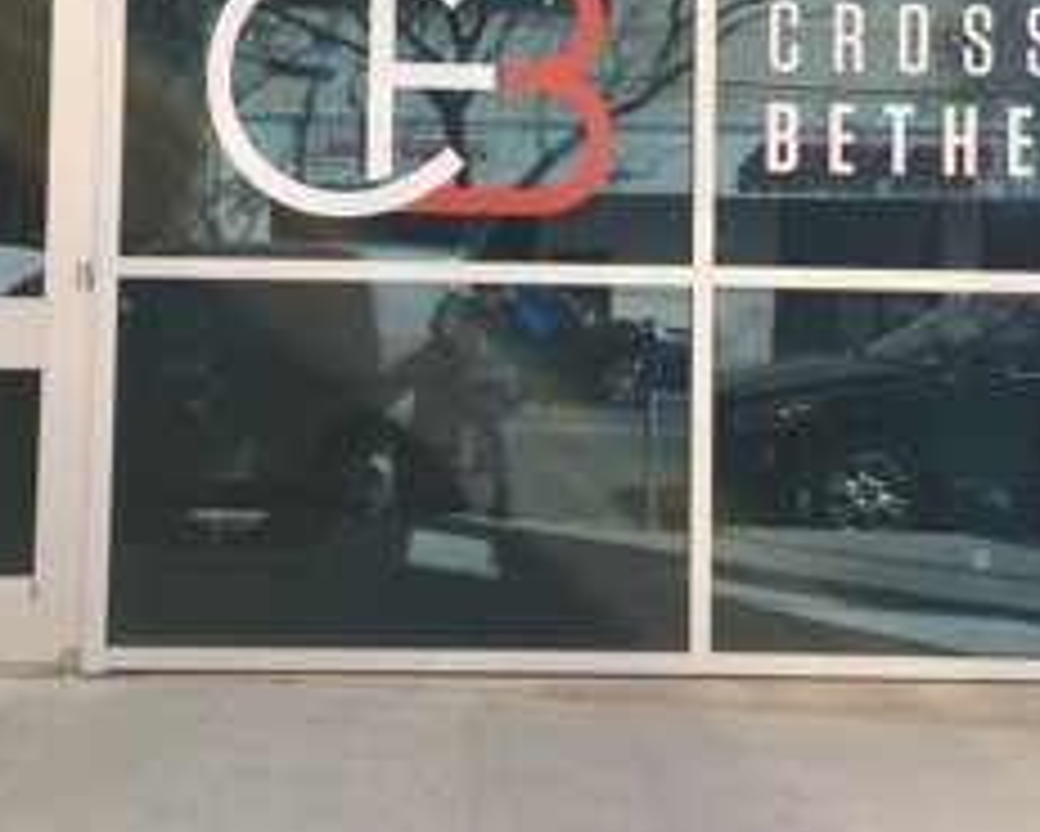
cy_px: 211
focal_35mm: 49
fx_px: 1509
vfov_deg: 30.4
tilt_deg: +4.5
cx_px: 522
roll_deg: -2.2
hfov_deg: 38.0
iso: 25
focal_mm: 4.15
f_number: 2.2
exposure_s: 1/651
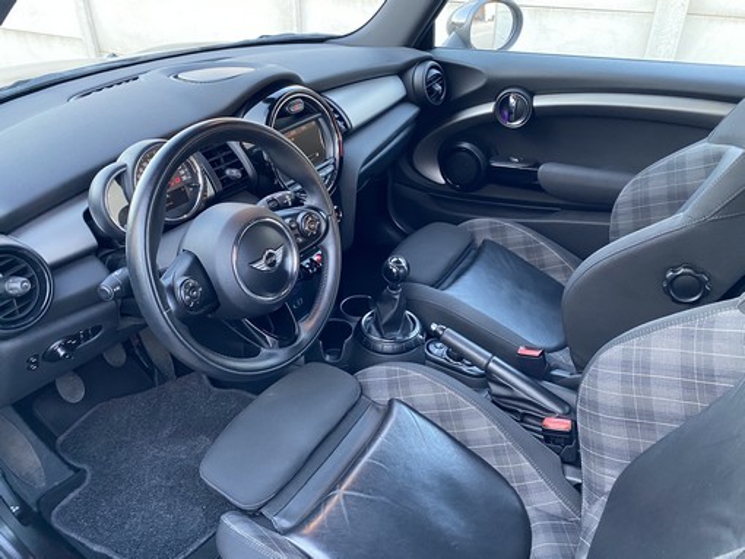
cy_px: 280
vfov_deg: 53.1
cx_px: 372
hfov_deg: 67.3
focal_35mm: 26
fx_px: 560
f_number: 1.8
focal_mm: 4.25
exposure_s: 1/60
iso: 500
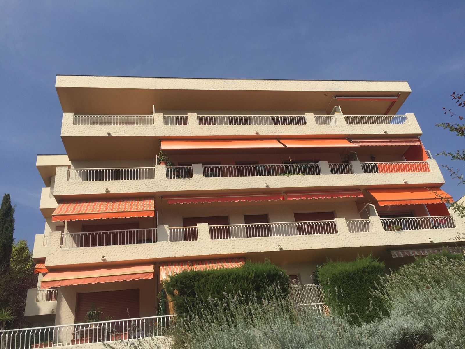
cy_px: 174
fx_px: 390
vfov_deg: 48.2
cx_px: 232
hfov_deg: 61.7
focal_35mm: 29
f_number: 2.2
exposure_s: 1/3300
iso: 32
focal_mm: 4.15
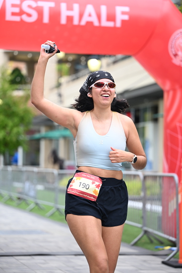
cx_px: 91
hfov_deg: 13.6
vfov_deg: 20.2
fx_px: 765
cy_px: 136
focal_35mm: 101
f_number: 2.8
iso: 640
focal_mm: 101
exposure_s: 1/1600
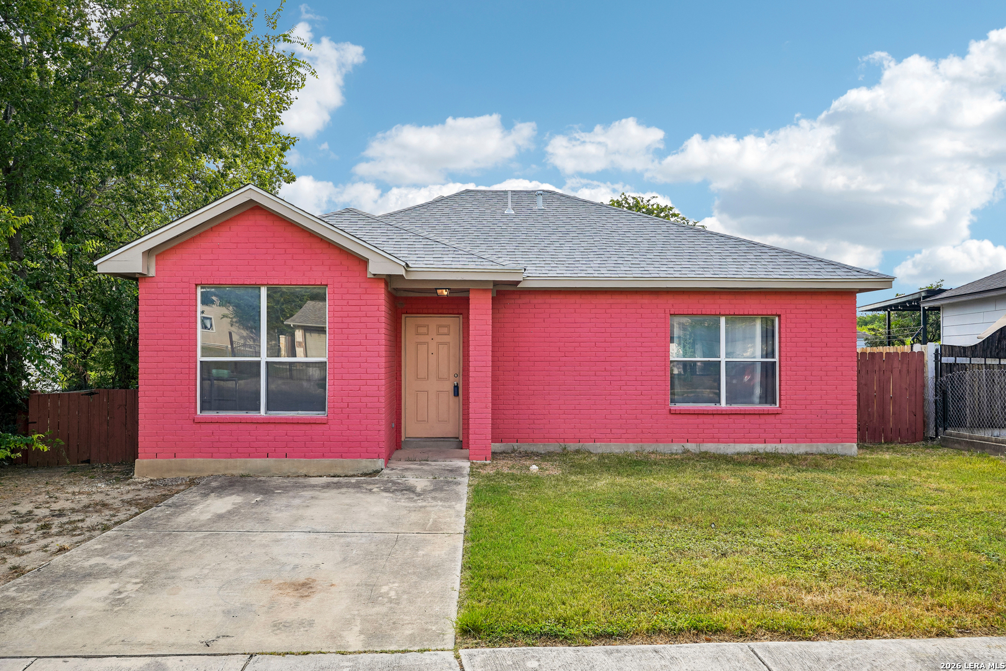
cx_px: 503
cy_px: 336
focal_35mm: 26
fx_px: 713
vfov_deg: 50.4
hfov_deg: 70.4
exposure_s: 1/160
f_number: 8
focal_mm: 25.5
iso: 100
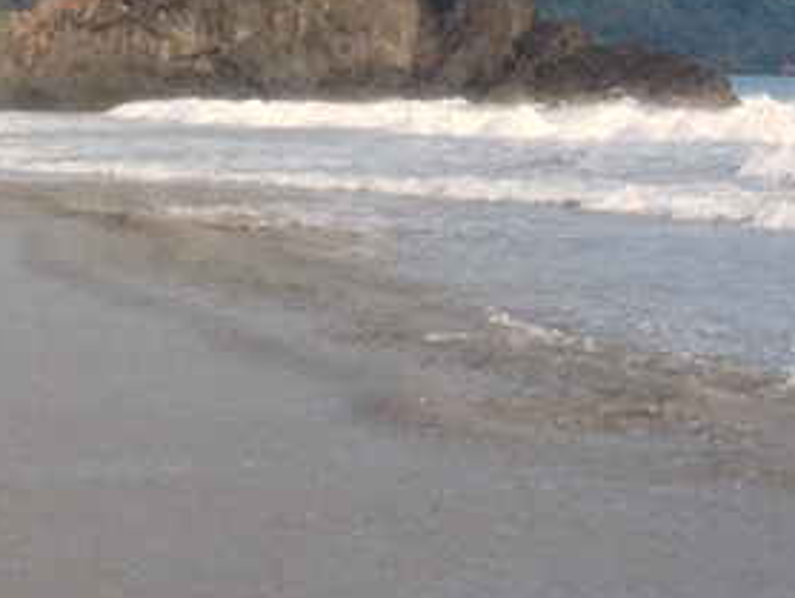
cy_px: -54
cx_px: -174
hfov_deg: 12.7
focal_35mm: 151
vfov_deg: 9.7
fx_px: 3471
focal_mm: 4.28
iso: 50
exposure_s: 1/1255
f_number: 2.4
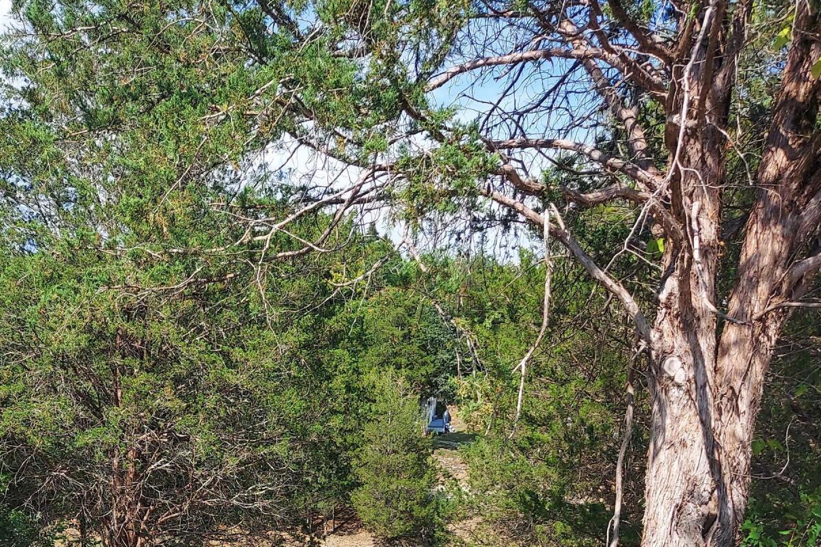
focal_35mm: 43
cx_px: 360
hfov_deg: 45.3
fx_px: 981
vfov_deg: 28.6
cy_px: 585
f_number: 2
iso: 50
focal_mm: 4.6
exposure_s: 1/817
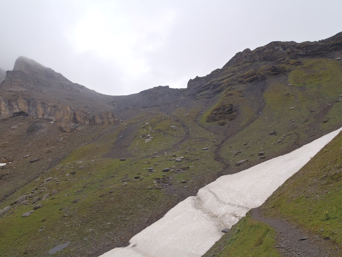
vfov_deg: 49.7
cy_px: 128
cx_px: 171
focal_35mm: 28
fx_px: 277
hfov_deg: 63.4
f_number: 4.5
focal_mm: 5
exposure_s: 1/400
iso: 80
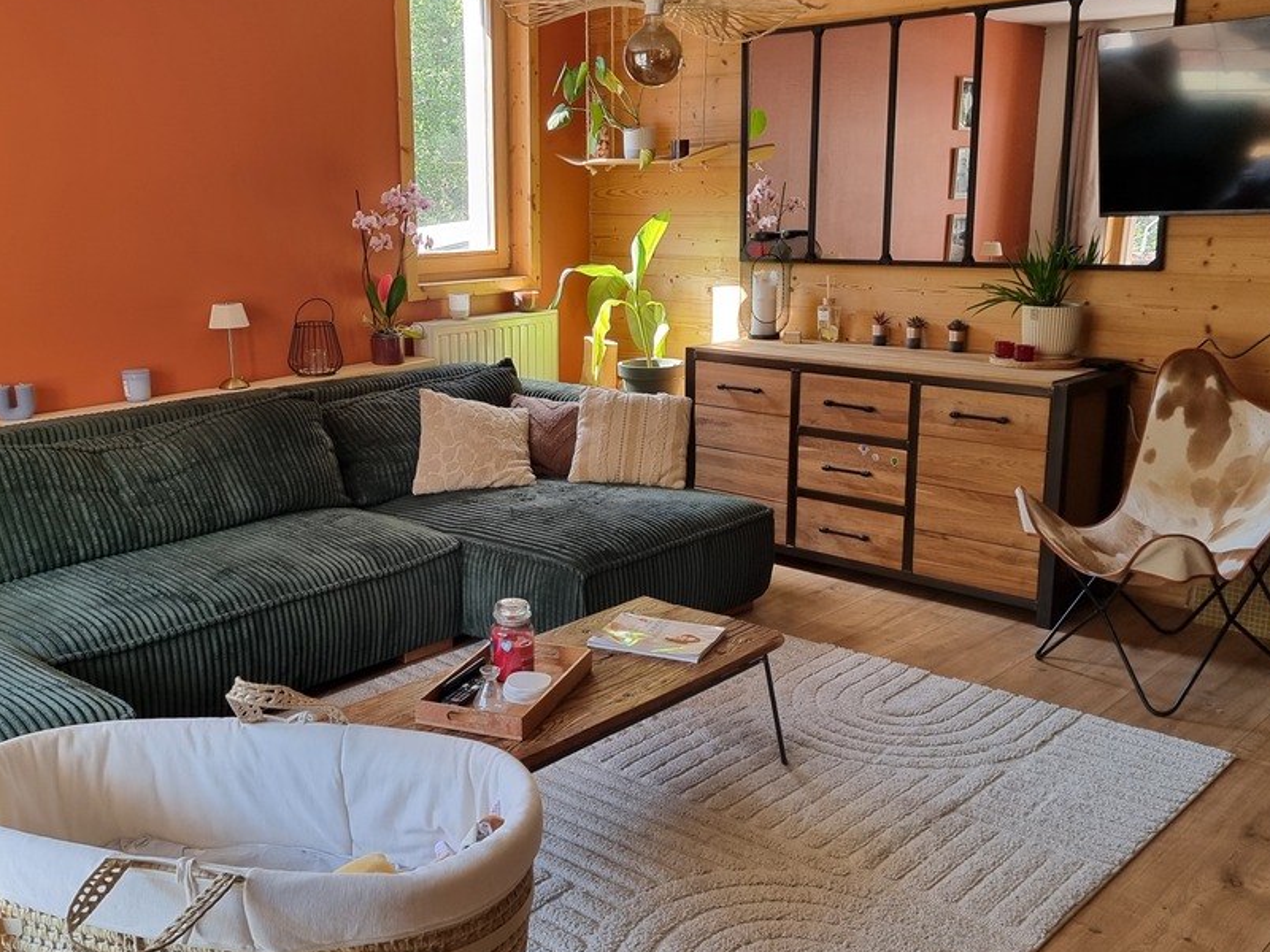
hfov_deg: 51.3
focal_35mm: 36
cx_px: 570
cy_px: 462
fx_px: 1321
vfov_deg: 39.7
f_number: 1.8
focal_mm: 6.7
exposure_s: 1/100
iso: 100
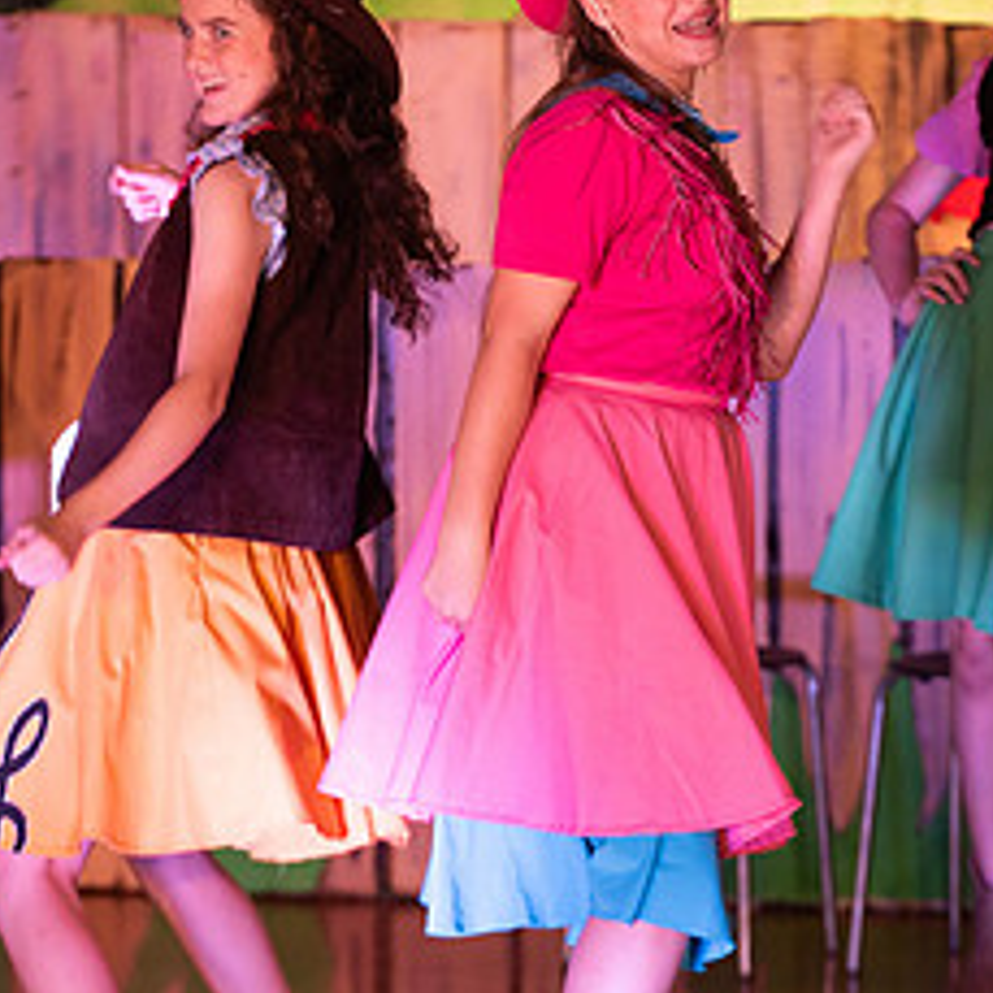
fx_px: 9769
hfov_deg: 5.8
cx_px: 611
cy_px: 483
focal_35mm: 301
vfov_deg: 5.8
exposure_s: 1/160
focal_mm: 140
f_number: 2.8
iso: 560
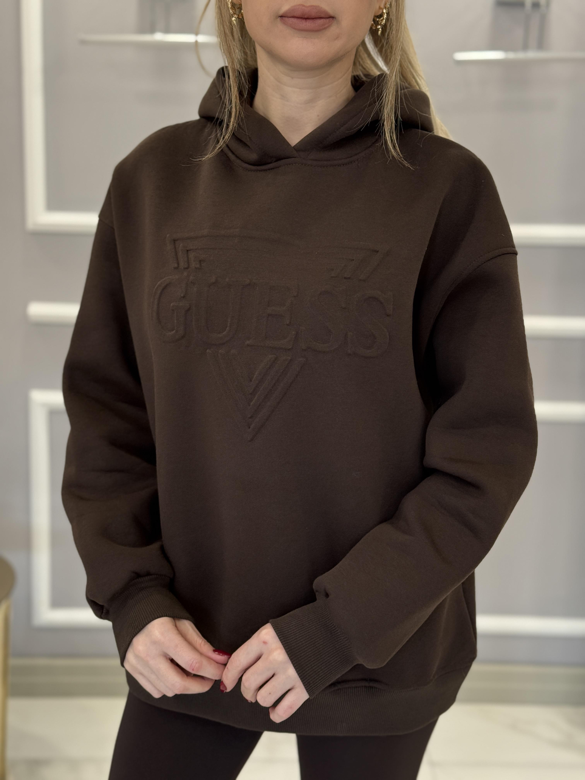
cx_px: 292
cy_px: 390
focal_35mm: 48
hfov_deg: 30.3
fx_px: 1082
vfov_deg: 39.7
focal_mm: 6.76
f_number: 1.78
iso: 100
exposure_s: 1/64
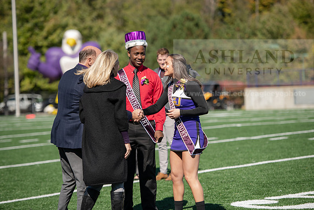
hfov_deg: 14.7
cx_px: 157
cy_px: 105
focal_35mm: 140
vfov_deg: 9.8
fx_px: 1221
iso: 200
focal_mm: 140
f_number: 3.2
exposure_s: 1/2000
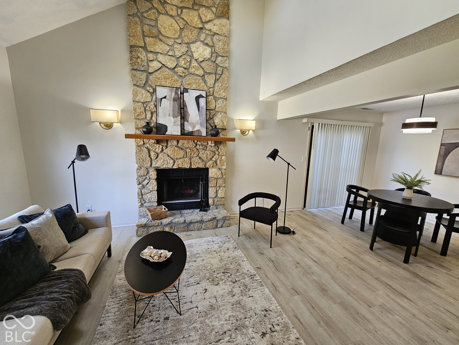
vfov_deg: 89.9
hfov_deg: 106.2
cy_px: 172
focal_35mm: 13
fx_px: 172
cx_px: 230
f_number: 2.2
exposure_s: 1/60
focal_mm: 2.2
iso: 160
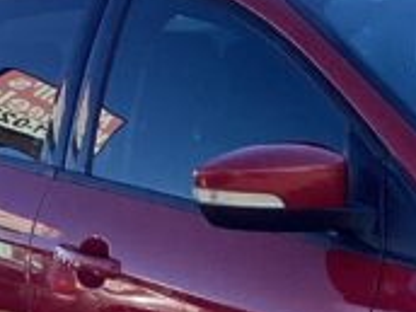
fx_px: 2223
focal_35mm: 185
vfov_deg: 8.0
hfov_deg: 10.3
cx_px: 614
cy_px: 290
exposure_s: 1/558
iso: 25
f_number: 2.4
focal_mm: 3.3
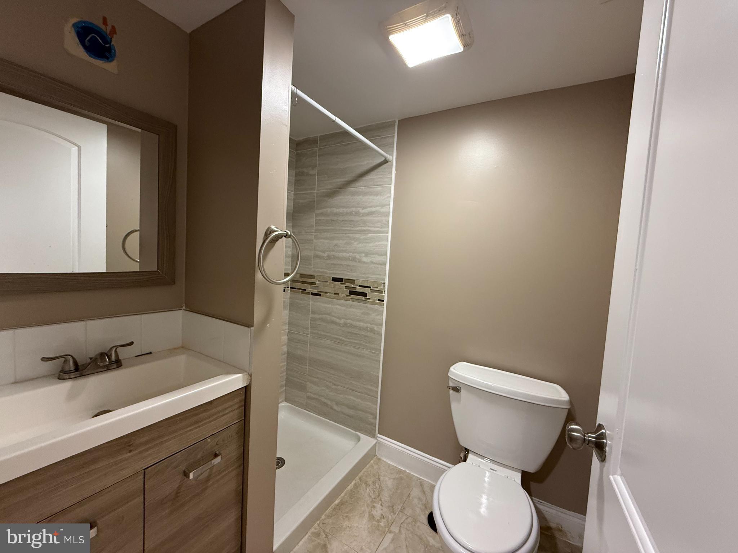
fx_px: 298
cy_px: 276
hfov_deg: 102.1
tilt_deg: -3.5
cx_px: 369
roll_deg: -3.3
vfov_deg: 85.7
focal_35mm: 14
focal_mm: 2.22
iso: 320
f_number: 2.2
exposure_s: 1/60
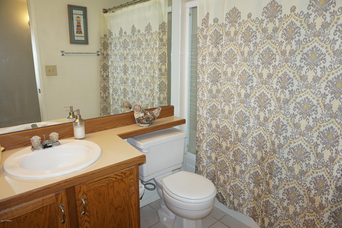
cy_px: 114
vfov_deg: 53.1
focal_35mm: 24
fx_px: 228
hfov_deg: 73.7
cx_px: 171
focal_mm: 16
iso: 400
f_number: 4
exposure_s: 1/160
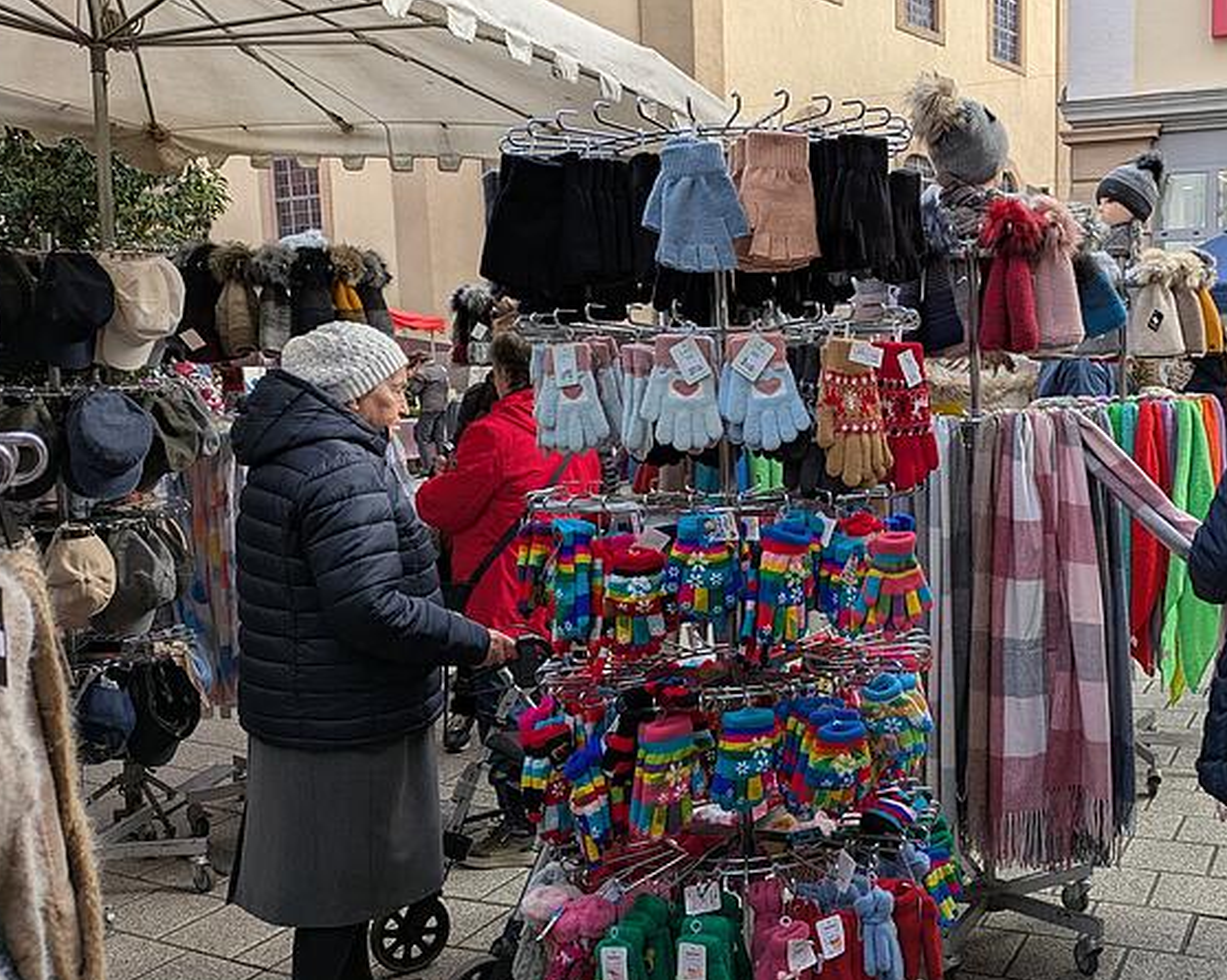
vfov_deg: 42.2
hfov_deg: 50.4
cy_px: 510
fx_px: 1271
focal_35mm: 35
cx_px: 844
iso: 50
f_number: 1.89
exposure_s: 1/635
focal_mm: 5.43
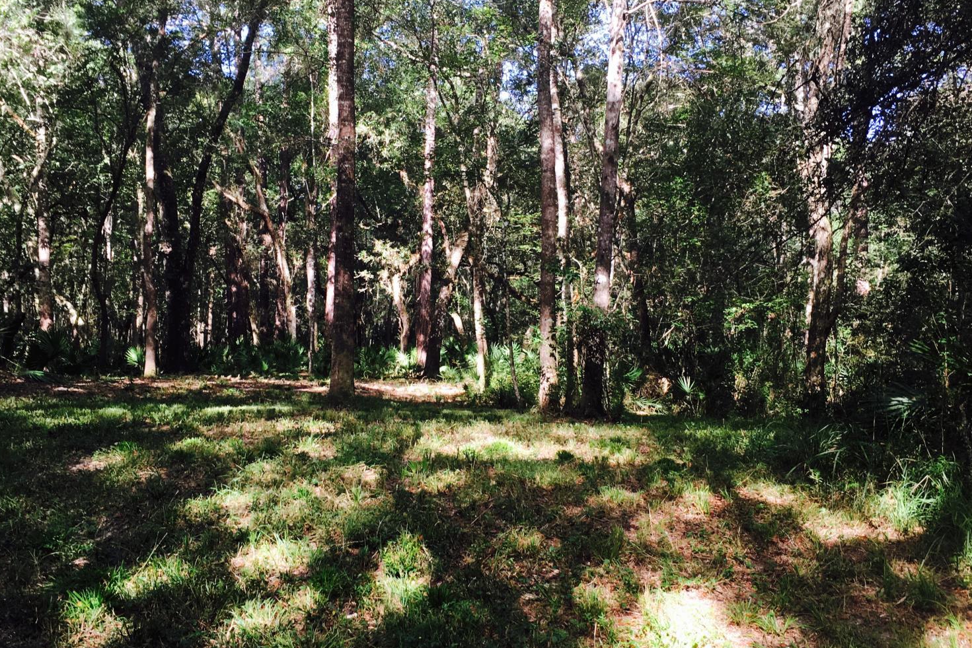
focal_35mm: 41
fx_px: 1107
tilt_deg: +2.3
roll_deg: -0.9
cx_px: 490
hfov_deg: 47.4
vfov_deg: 32.6
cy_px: 339
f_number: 2.2
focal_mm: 4.15
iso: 32
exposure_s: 1/120
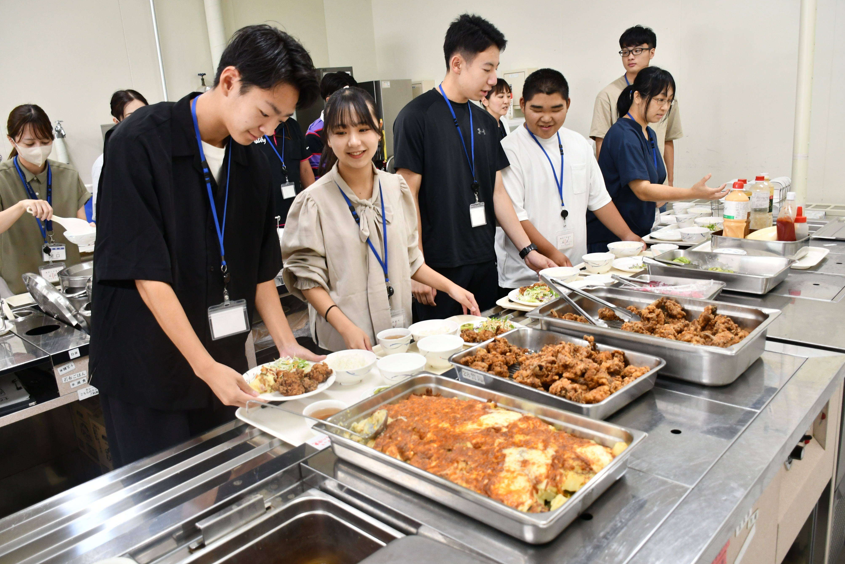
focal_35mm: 28
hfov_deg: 65.5
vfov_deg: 46.4
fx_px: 657
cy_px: 282
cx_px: 425
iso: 800
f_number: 3.5
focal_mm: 18
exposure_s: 1/125
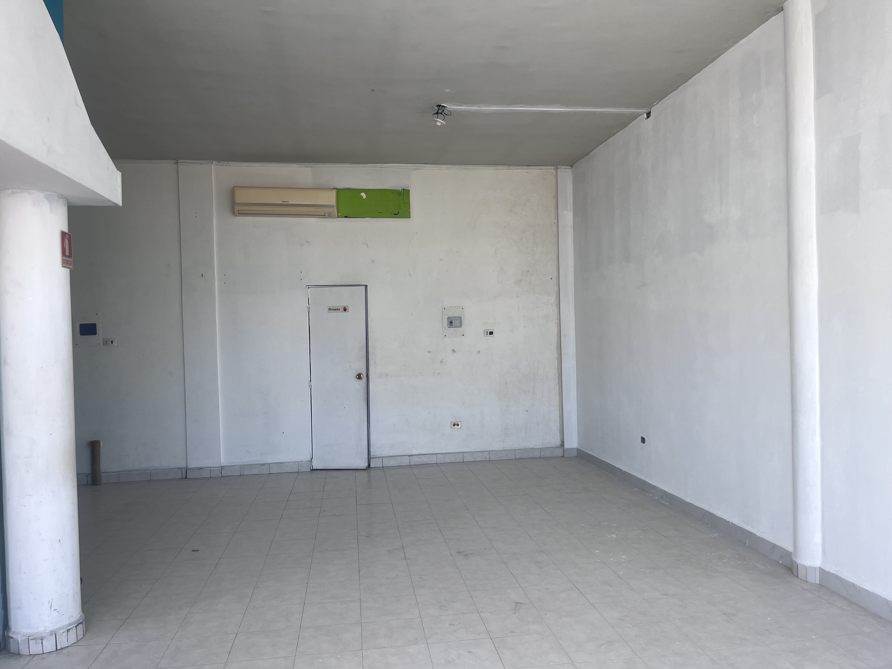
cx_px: 446
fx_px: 670
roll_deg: +1.8
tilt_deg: -0.2
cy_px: 334
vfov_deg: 53.1
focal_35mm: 26
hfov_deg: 67.3
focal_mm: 5.1
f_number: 1.6
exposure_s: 1/219
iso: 40
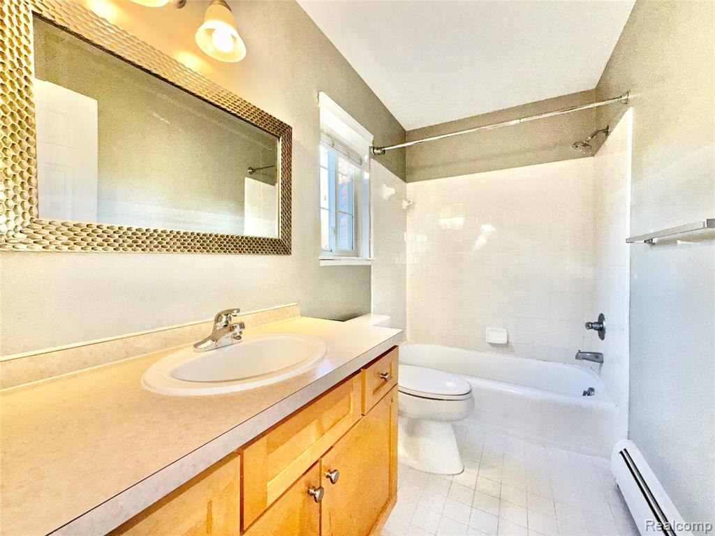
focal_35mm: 14
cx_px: 358
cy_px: 268
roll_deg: +0.1
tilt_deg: -0.5
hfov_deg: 102.1
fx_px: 289
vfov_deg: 85.7
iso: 125
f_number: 2.2
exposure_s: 1/120
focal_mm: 2.22
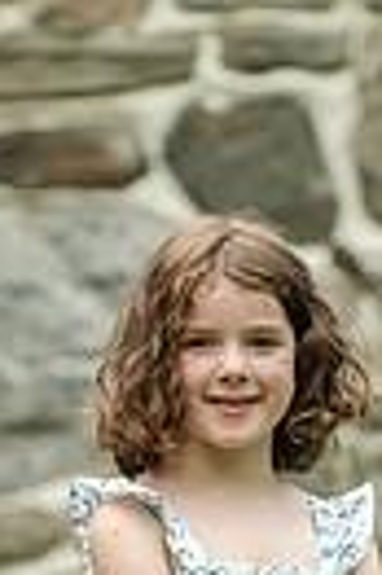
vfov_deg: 3.3
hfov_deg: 2.2
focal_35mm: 618
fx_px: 9862
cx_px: 356
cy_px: 663
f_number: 4
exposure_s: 1/2500
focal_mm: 180
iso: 640
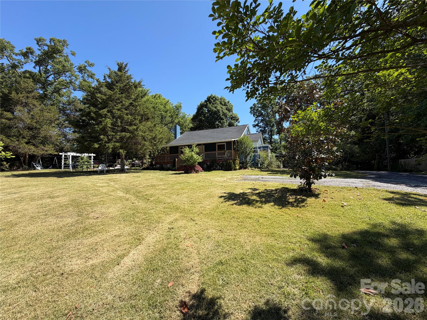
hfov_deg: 102.1
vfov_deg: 85.7
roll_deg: +0.7
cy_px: 160
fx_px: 173
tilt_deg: +2.2
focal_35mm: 14
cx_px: 214
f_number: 2.2
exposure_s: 1/770
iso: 40
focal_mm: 2.22
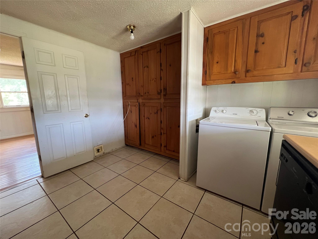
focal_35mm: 13
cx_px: 159
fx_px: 119
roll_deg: +0.7
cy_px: 120
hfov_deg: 106.2
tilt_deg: -9.6
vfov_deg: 89.9
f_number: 1.8
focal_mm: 1.57
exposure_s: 1/60
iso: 250
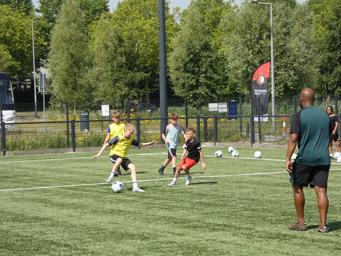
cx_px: 170
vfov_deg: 13.5
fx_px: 1083
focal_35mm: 110
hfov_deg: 17.9
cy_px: 128
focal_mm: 19.7
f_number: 5
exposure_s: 1/320
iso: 80
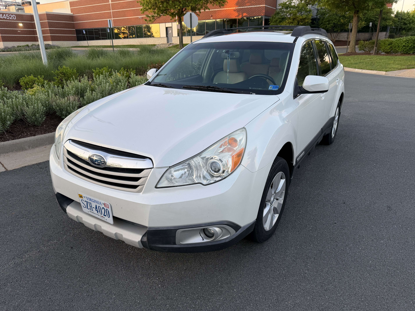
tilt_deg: -19.8
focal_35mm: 24
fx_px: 288
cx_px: 208
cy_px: 156
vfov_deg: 56.8
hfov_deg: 71.6
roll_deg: +0.7
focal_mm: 6.76
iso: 64
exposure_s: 1/185
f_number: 1.78
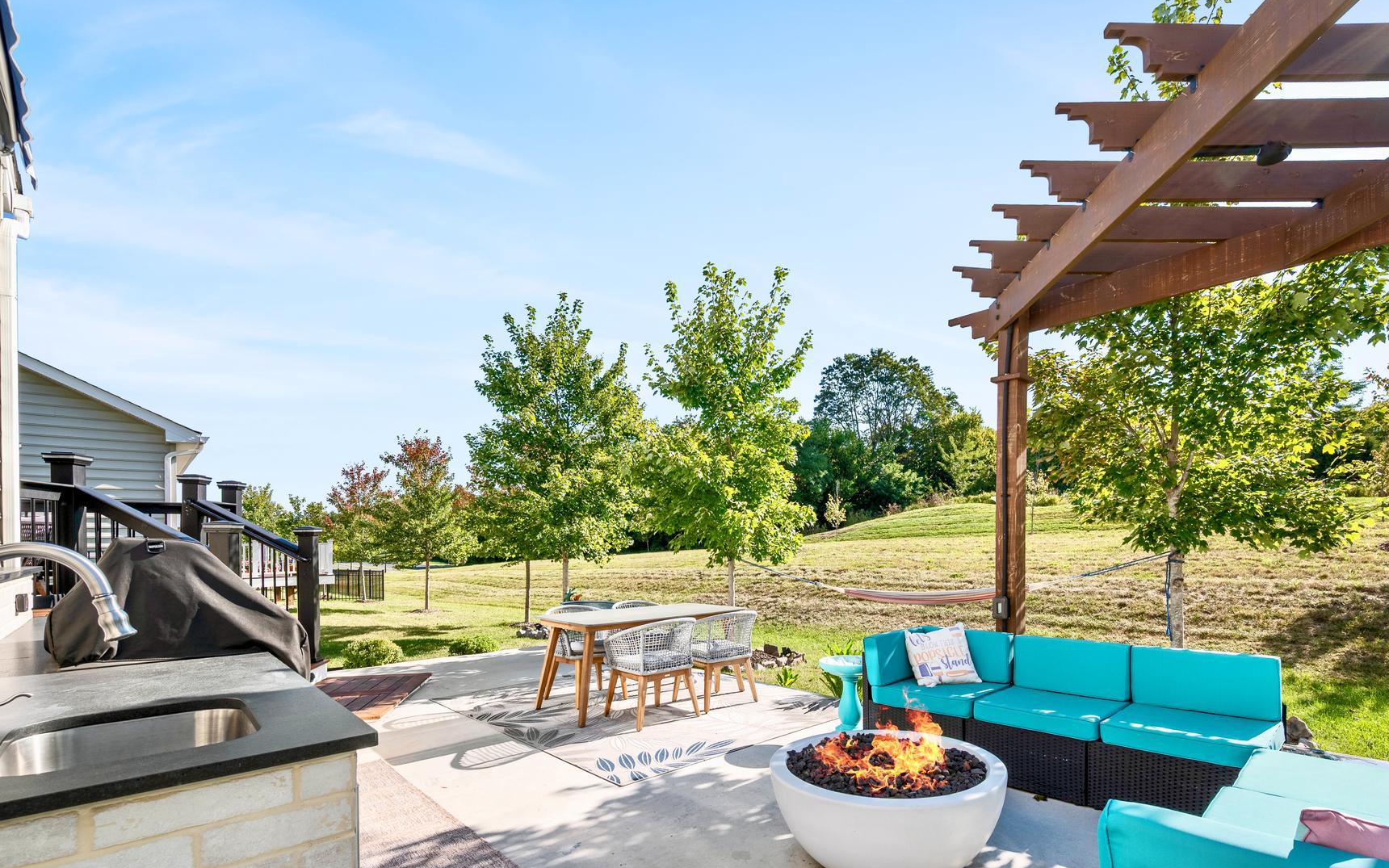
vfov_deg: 67.0
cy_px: 543
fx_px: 644
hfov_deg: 94.1
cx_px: 762
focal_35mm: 17
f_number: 9
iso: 140
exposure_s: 1/200
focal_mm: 14
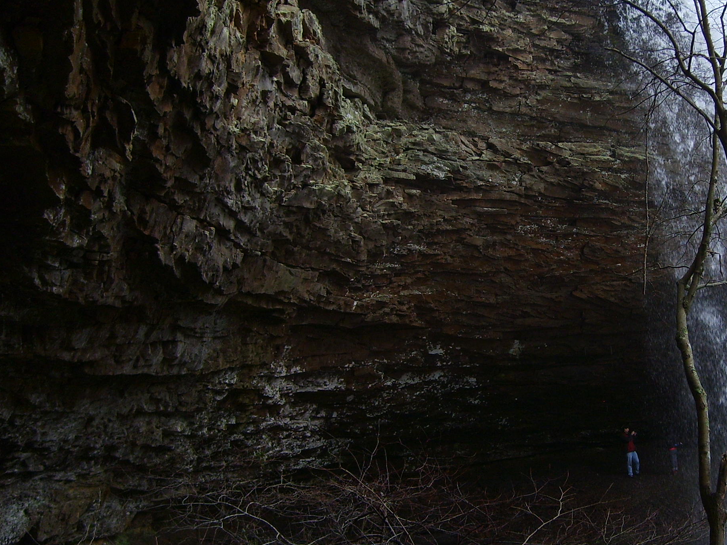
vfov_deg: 27.0
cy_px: 266
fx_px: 1134
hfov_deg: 35.0
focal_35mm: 54
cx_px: 515
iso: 50
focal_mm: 5.8
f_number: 2.8
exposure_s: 1/180
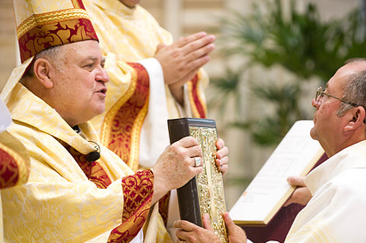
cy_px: 169
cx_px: 226
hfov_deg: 10.4
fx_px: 2001
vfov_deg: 7.0
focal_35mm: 197
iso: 2000
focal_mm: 140
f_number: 2.8
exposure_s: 1/100
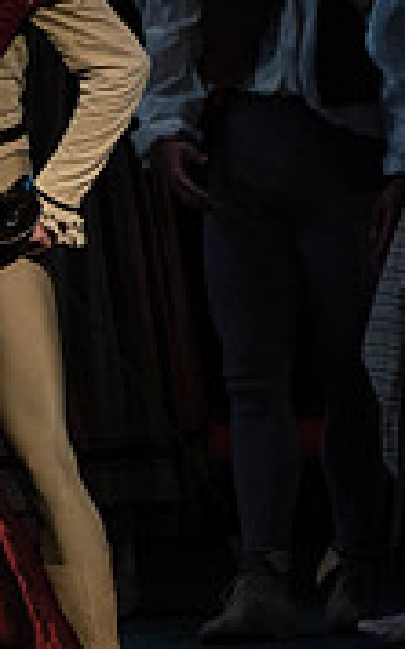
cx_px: 11
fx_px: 22288
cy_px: 173
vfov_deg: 1.7
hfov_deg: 1.0
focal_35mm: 1260
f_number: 6.3
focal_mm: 379
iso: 5000
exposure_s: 1/320
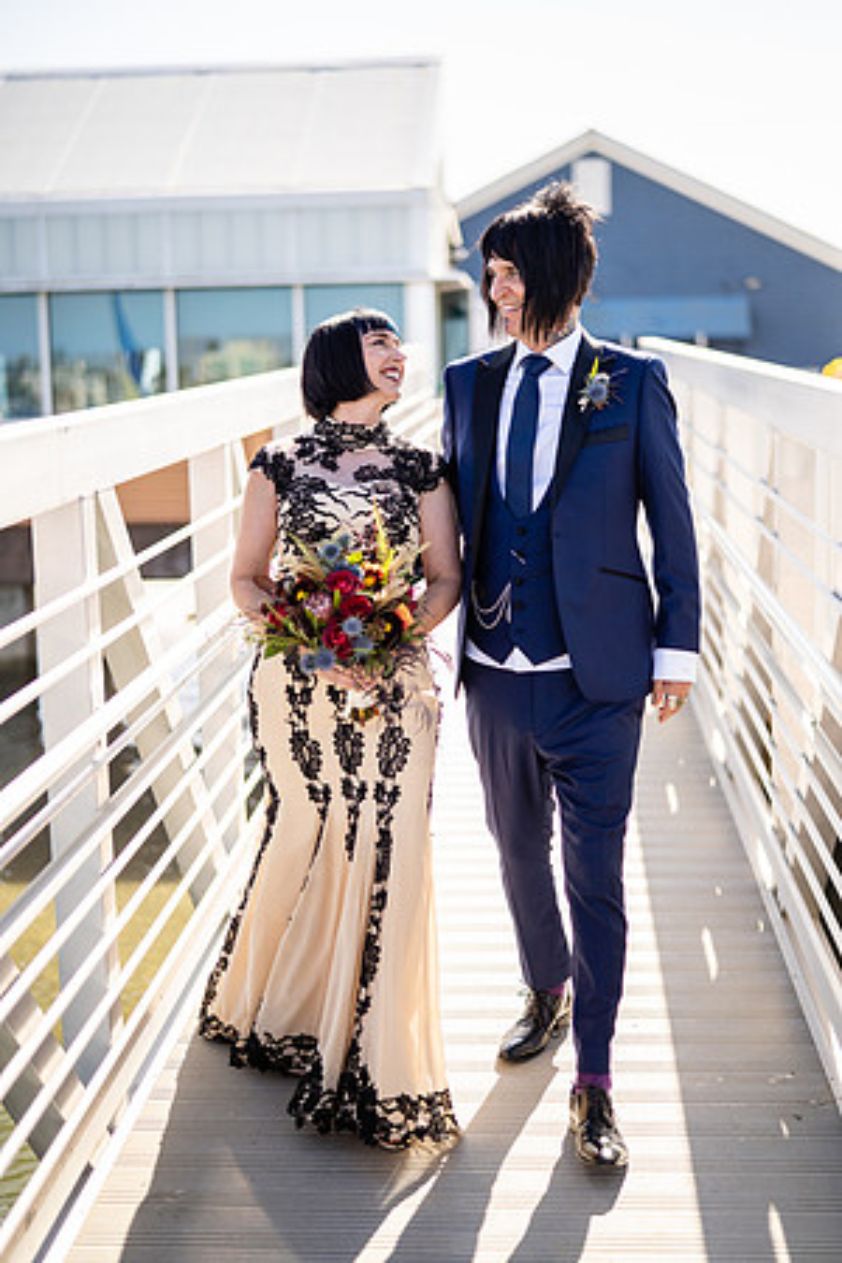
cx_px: 421
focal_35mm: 50
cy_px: 632
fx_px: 1754
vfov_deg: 39.6
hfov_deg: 27.0
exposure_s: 1/6400
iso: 200
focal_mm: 50
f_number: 1.4
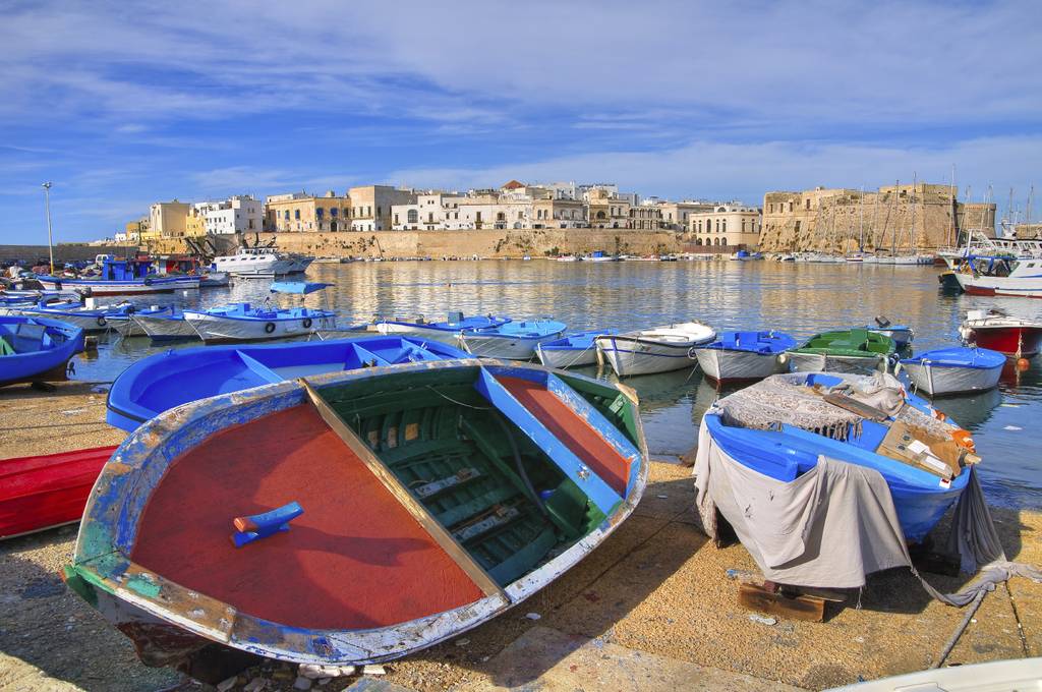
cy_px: 346
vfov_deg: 50.3
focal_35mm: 26
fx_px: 737
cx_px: 521
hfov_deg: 70.5
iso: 200
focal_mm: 17
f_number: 10
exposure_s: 1/200
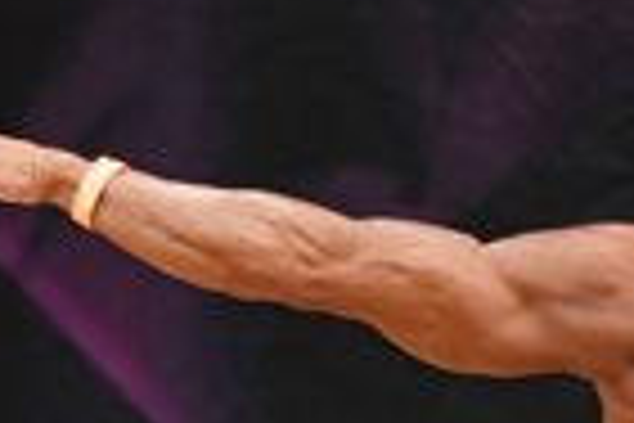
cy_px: 729
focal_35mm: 1402
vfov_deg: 1.0
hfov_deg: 1.5
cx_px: 650
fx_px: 24689
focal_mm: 170
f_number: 5.6
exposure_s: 1/400
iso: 3200
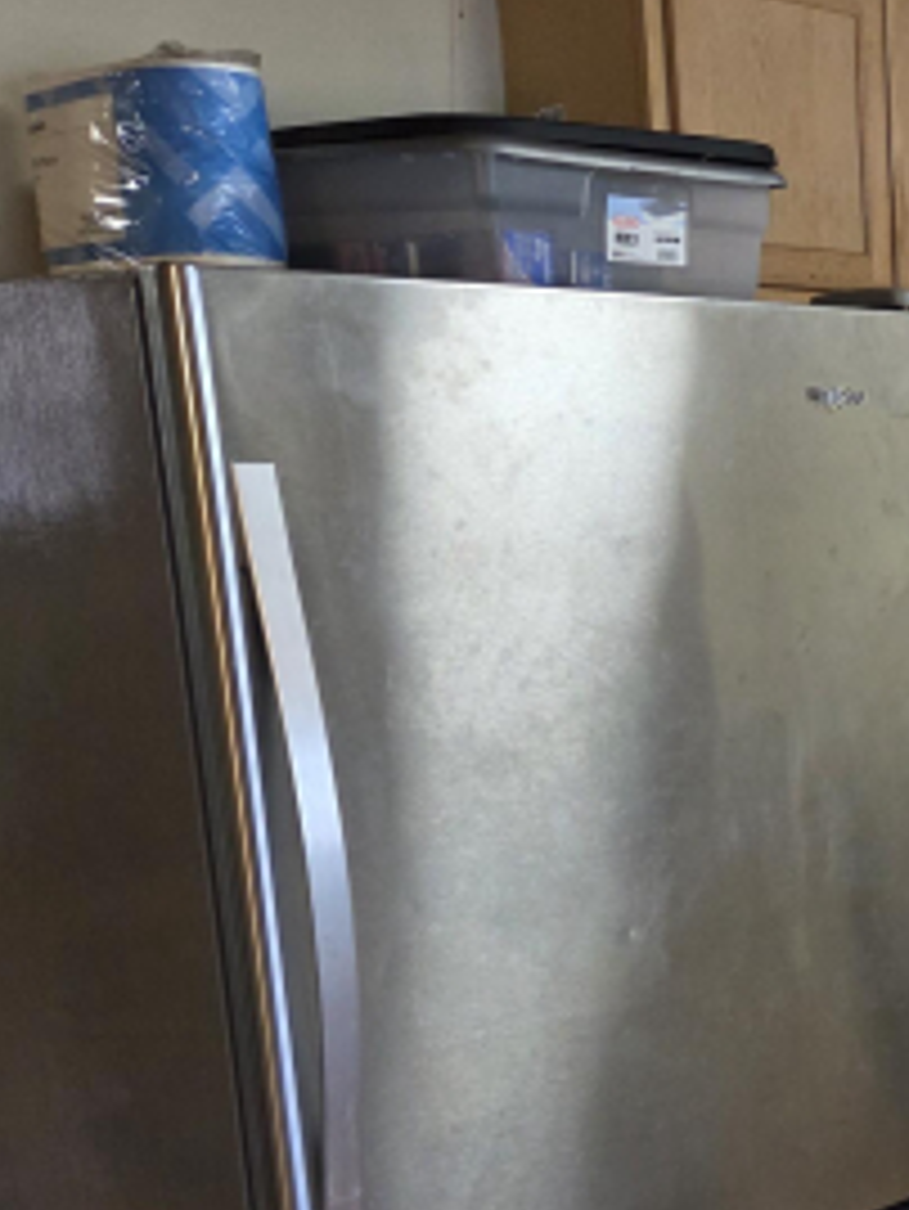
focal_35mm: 57
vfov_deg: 33.1
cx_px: 1307
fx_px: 1994
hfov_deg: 22.0
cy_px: 918
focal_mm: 5.4
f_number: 1.8
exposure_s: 1/120
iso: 320
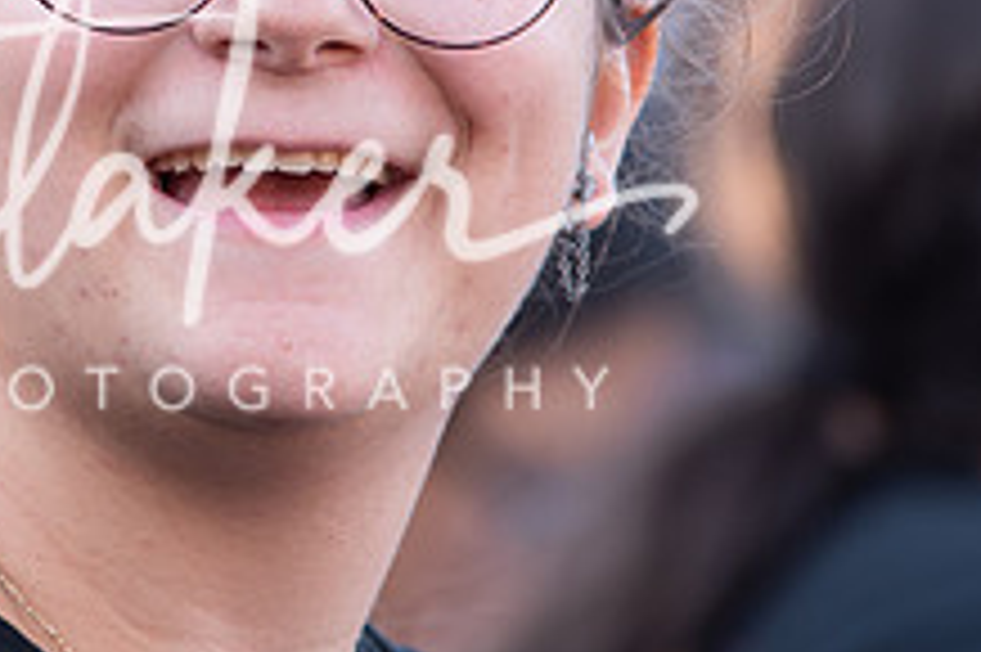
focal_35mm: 662
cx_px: -130
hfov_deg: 3.1
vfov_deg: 2.1
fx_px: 18025
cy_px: 75
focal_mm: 210
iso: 200
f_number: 5
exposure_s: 1/160
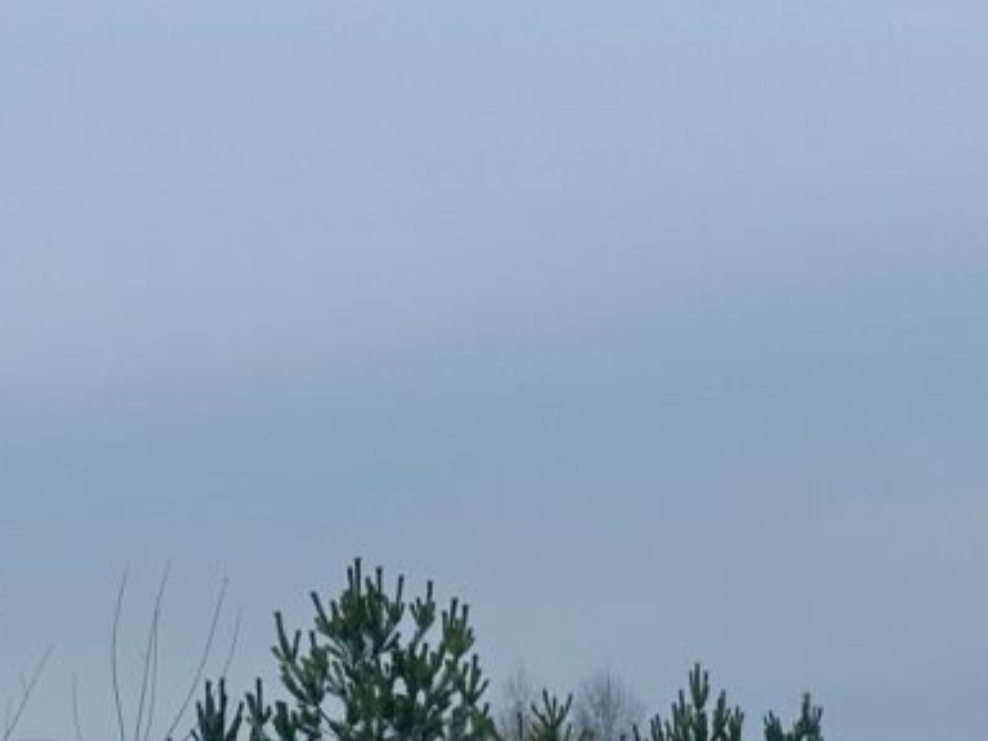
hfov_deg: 15.4
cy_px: 973
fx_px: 3653
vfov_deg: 11.3
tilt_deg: -1.1
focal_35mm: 128
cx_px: 352
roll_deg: +0.0
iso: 64
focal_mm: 6.86
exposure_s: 1/1815
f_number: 1.78
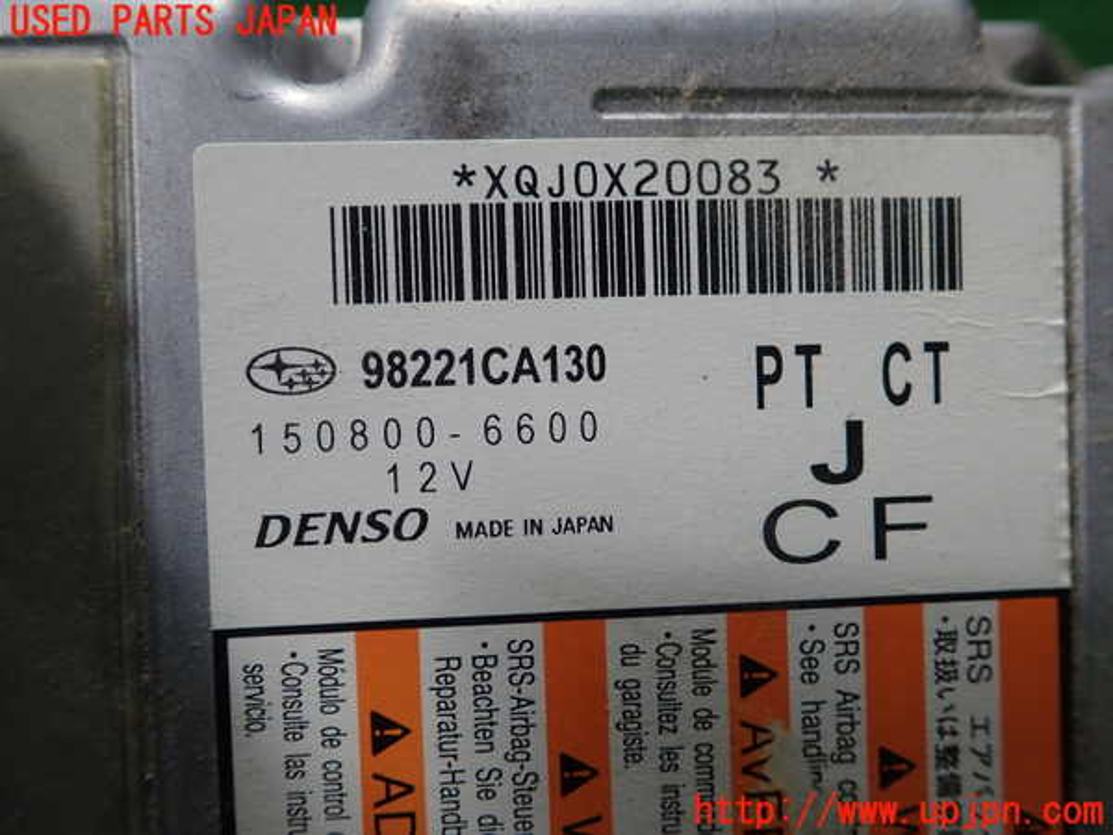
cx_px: 556
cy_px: 418
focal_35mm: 30
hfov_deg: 60.0
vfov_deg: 46.8
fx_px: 965
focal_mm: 5.5
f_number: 2.3
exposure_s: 1/125
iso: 200
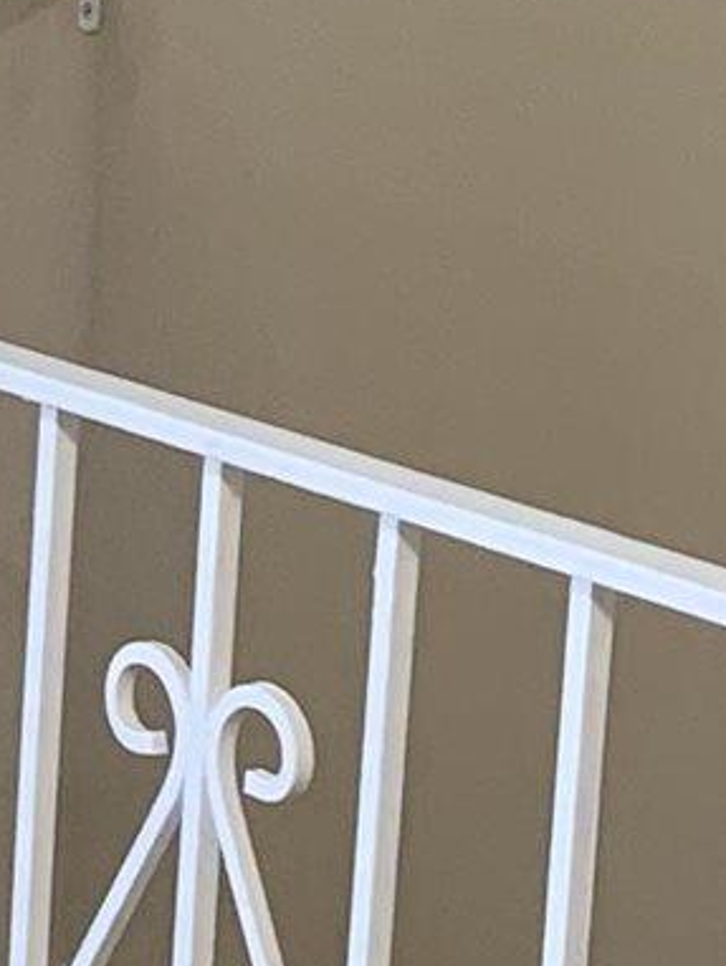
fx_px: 5838
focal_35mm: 209
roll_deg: -1.1
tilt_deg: -11.8
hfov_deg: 6.7
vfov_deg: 9.5
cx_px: -1164
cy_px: 329
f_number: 1.8
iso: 80
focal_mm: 4.25
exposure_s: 1/60
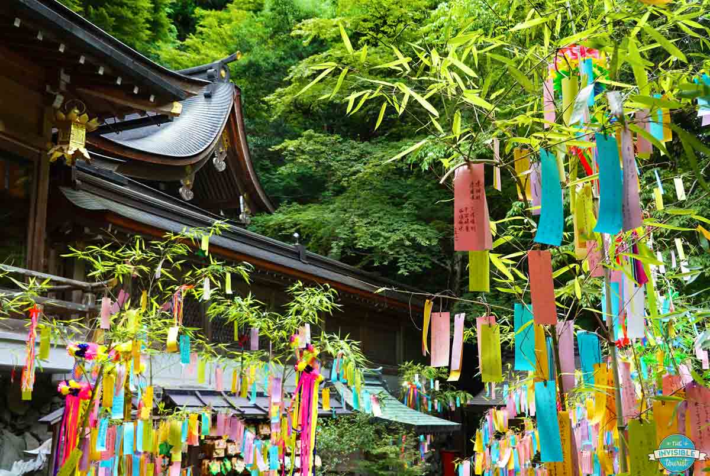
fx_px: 810
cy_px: 238
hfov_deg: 47.3
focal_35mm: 41
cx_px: 355
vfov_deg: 32.8
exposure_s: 1/250
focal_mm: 15.28
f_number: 4
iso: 640
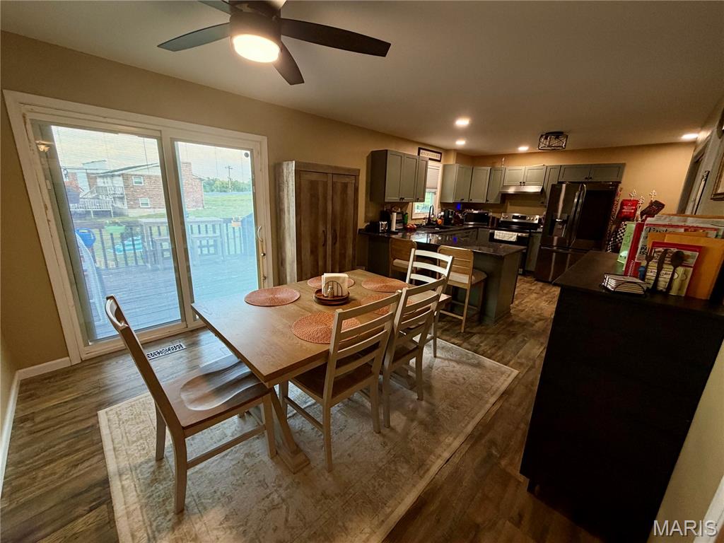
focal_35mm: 14
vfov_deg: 85.7
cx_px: 362
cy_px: 272
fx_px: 293
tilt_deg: -14.7
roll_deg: -1.7
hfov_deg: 102.1
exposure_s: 1/60
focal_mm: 2.22
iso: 250
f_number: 2.2
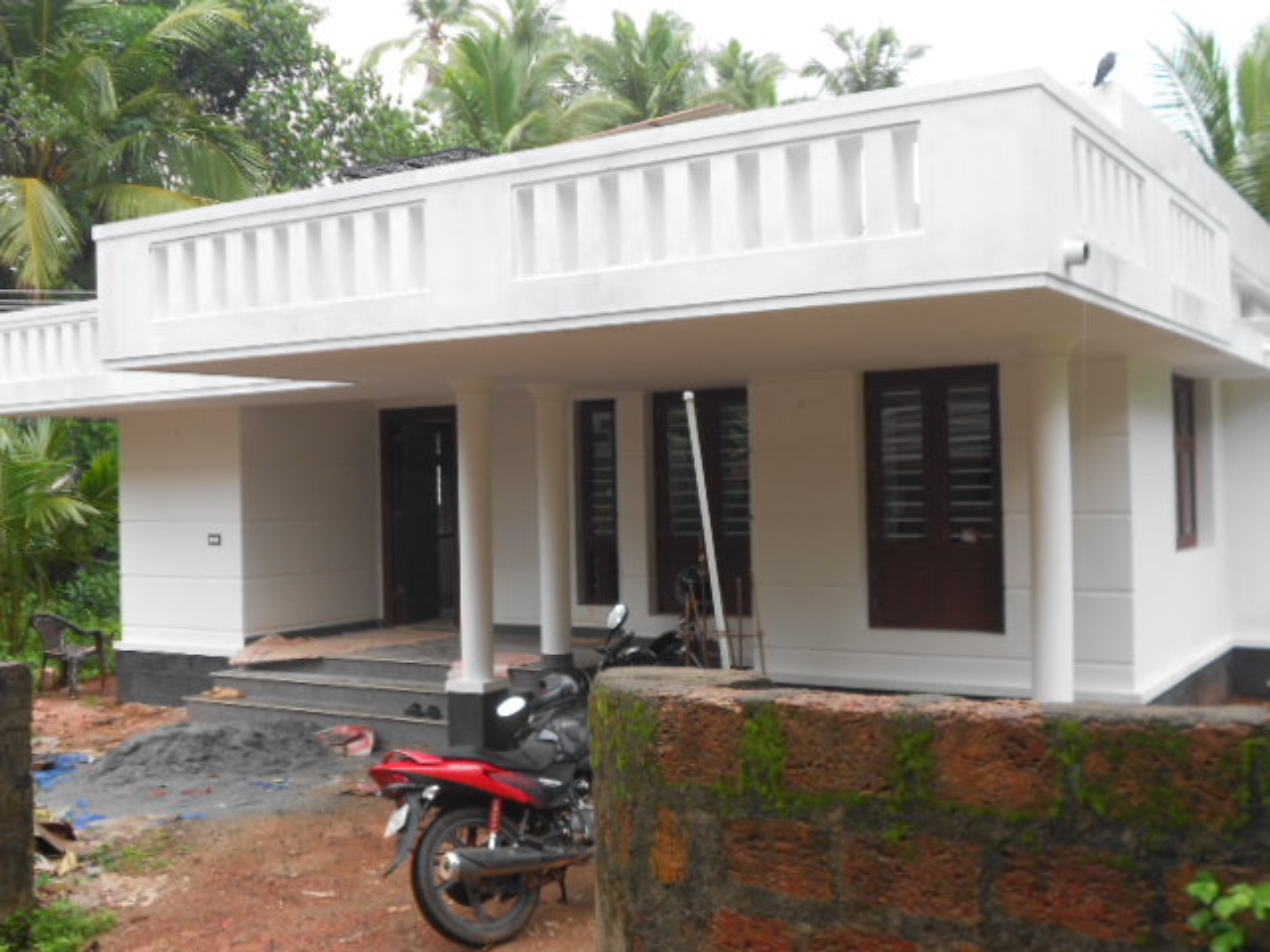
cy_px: 476
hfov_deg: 50.1
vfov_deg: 38.7
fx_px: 1357
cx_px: 635
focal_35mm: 37
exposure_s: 1/30
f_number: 3.9
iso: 80
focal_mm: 6.9
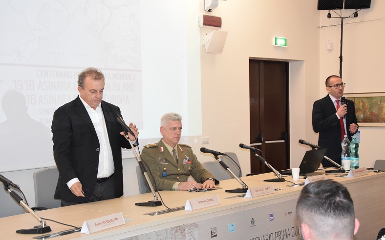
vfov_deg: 22.0
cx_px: 191
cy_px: 127
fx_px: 619
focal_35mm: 59
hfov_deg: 34.6
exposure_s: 1/125
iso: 3200
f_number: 6.3
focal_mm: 38
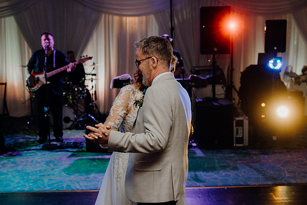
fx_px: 418
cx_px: 154
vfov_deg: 27.5
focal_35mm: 49
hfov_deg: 40.3
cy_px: 102
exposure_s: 1/200
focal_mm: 49
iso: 2500
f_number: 3.5
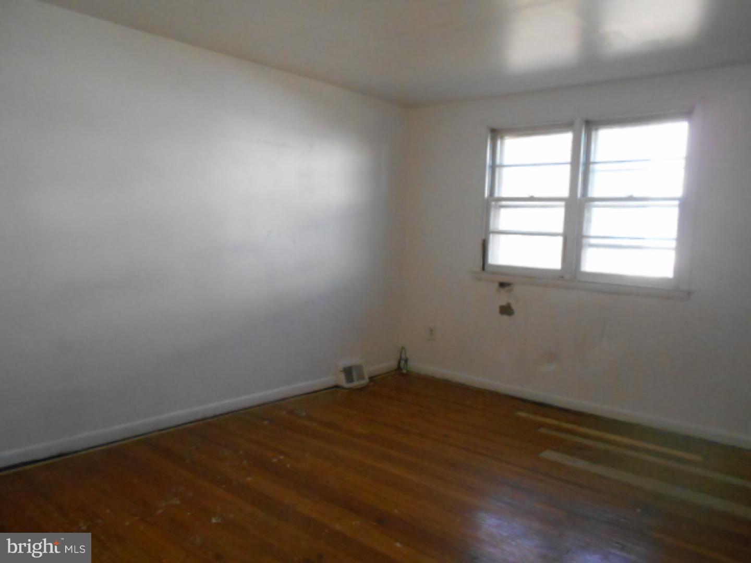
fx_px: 564
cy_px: 282
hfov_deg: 67.3
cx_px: 376
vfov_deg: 53.1
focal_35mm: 26
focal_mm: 4.6
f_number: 3.2
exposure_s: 1/250
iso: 720
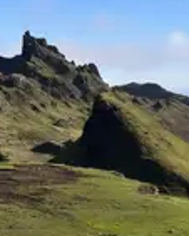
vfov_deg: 14.5
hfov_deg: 11.6
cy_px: 105
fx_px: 929
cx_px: 147
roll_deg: +1.3
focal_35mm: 133
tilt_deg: -0.4
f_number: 1.78
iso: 80
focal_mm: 6.86
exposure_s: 1/5263
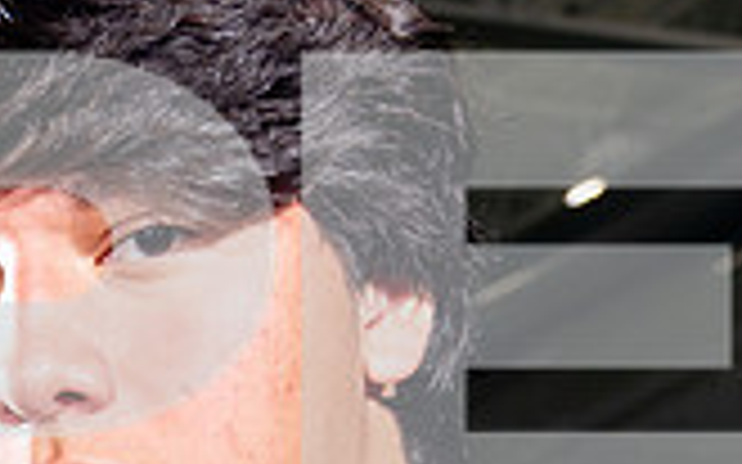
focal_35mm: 157
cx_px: -367
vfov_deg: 8.0
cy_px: 910
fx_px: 3174
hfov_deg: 12.7
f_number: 5.6
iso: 100
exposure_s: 1/125
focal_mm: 32
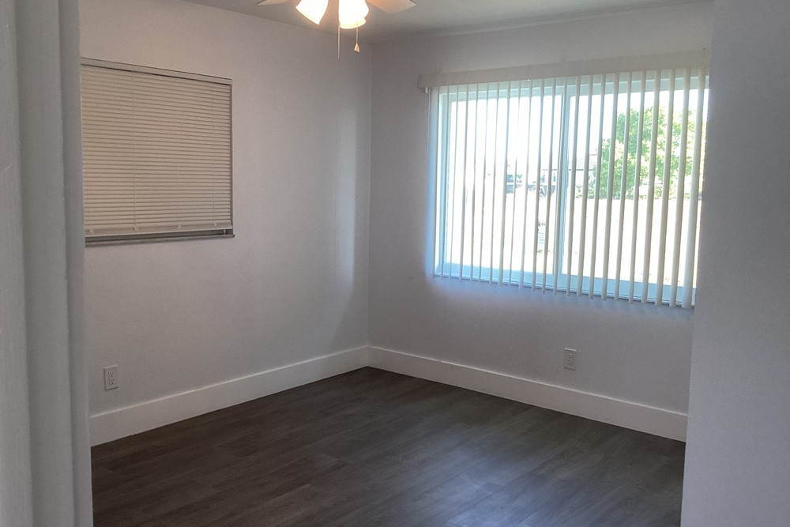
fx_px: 724
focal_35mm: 33
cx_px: 398
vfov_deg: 40.0
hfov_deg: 57.2
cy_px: 251
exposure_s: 1/120
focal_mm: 3.3
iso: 100
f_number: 2.4
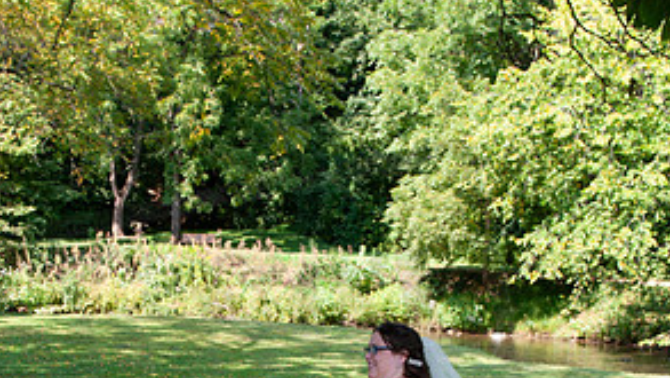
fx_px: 1066
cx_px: 226
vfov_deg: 19.3
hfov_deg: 34.6
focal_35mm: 60
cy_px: 412
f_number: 5.6
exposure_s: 1/125
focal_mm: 29
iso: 100
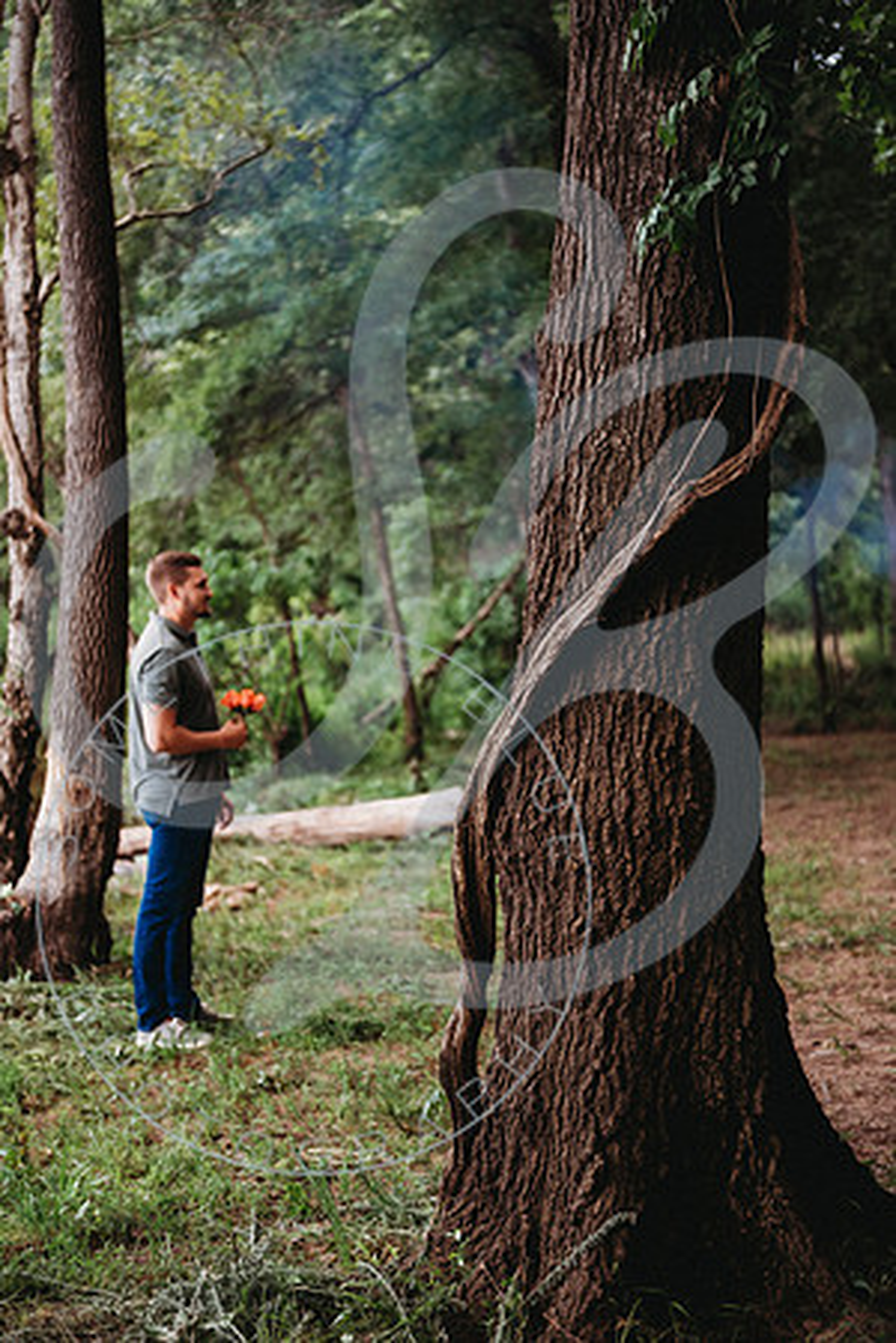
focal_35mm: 70
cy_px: 672
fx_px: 2613
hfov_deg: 19.5
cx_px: 448
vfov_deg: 28.8
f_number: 2.8
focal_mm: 70
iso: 400
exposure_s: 1/160
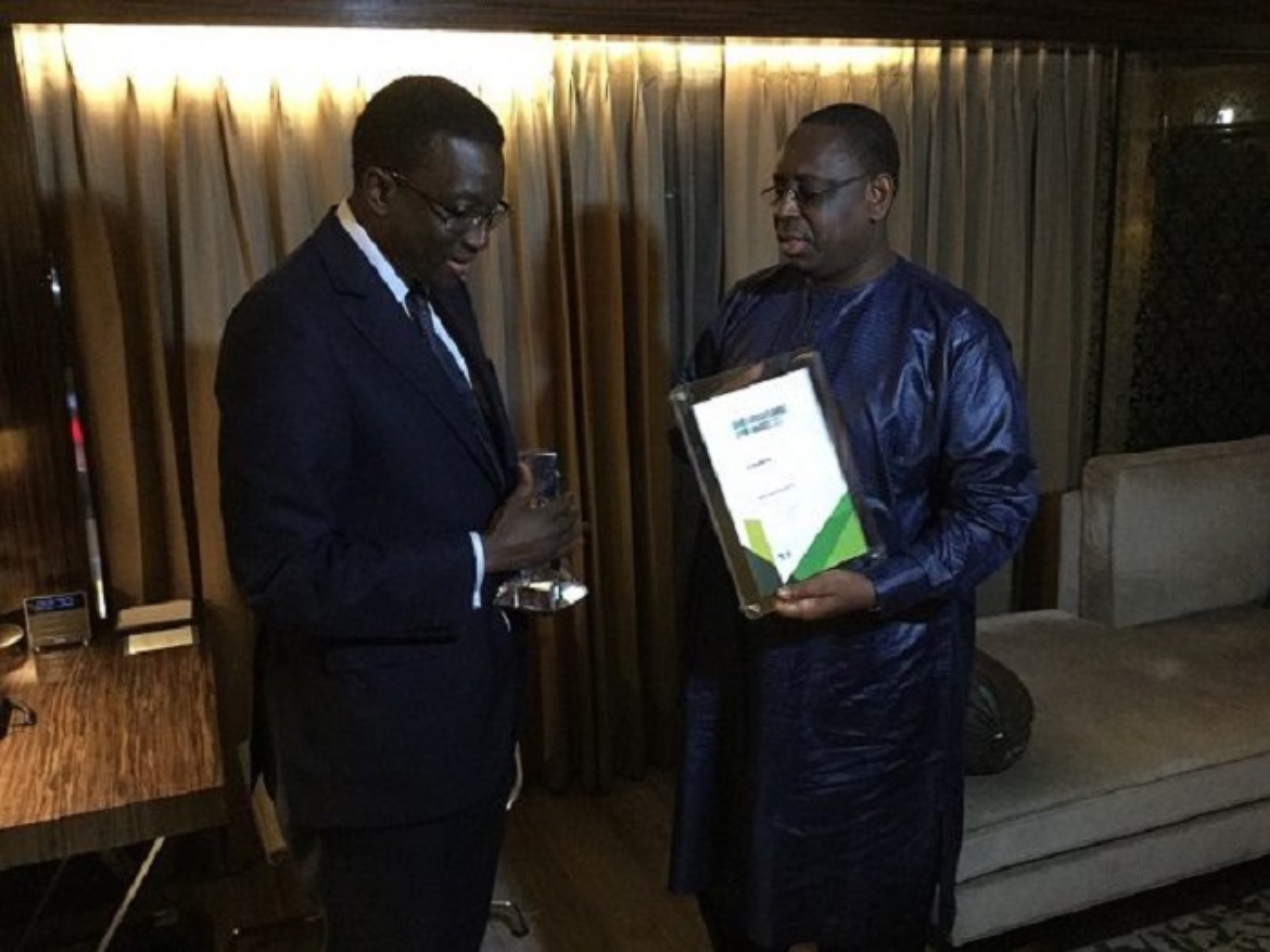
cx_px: 635
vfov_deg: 45.4
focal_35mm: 31
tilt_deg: -14.7
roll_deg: +0.5
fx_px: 1137
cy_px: 476
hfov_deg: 58.4
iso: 320
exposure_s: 1/15
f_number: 2.4
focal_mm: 3.3
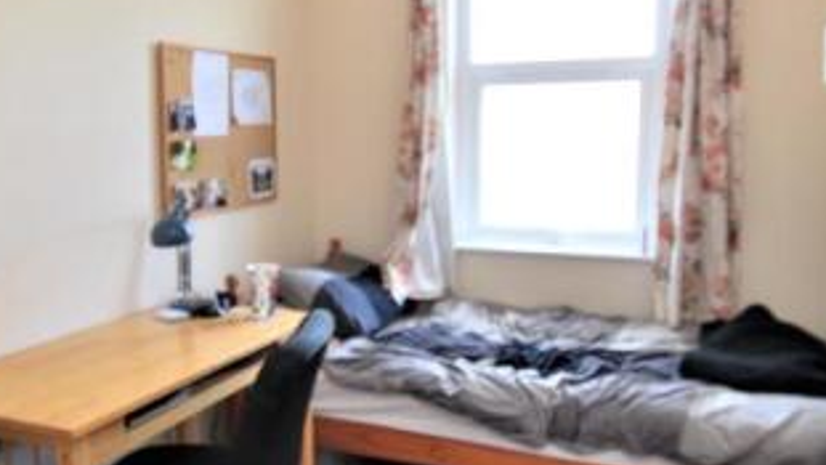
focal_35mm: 33
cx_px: 320
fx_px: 723
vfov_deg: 35.6
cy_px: 206
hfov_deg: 58.9
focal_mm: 10
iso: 200
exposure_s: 1/60
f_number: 4
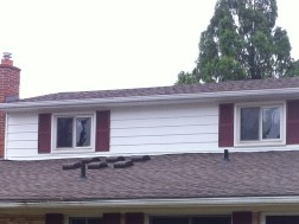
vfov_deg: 13.2
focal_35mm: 111
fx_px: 959
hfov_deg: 17.4
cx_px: 284
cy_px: 207
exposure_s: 1/642
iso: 80
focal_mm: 3.85
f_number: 2.8
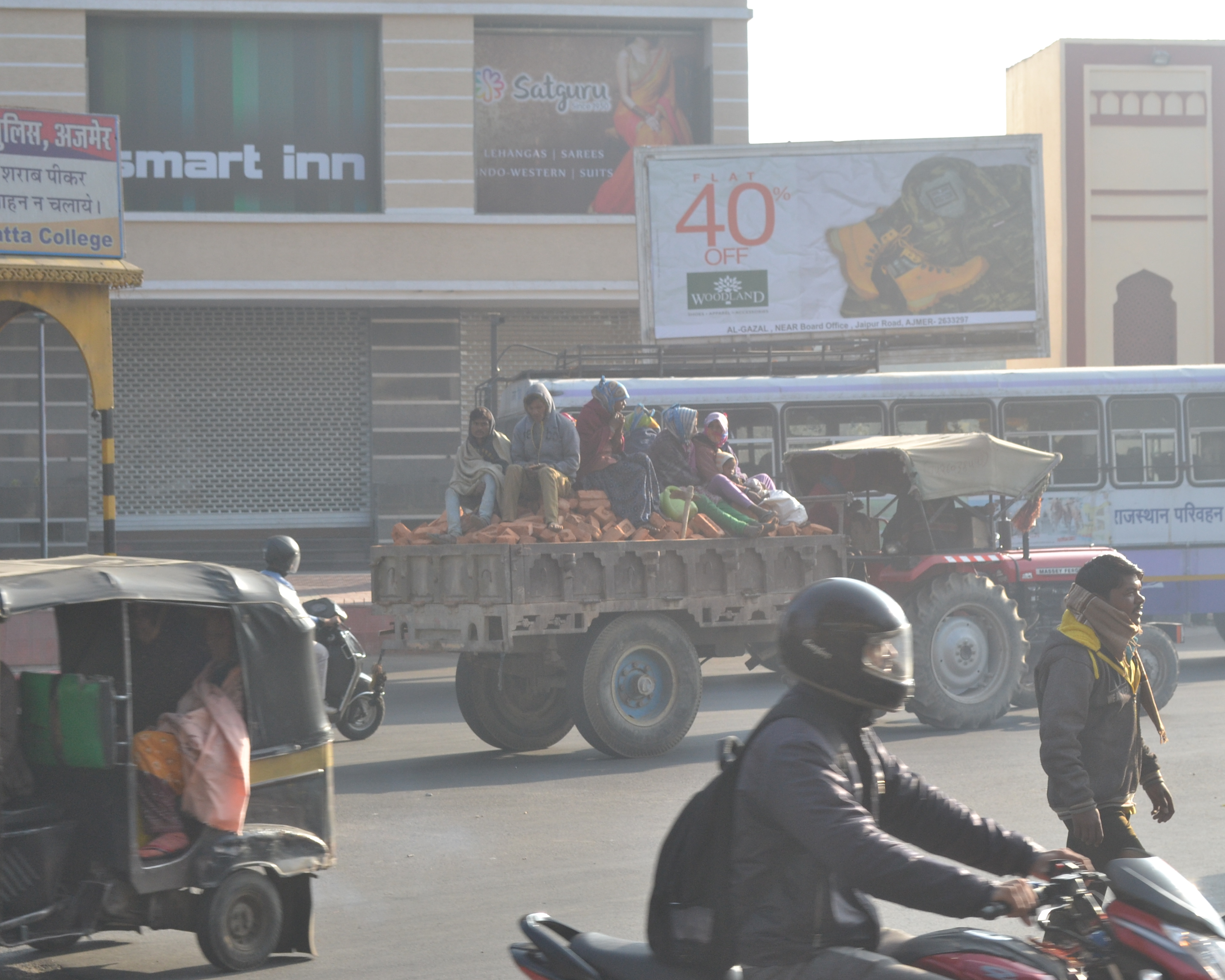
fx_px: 3392
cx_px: 619
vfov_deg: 16.4
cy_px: 493
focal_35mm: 94
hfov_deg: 20.5
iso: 400
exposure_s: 1/250
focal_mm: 55
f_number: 8
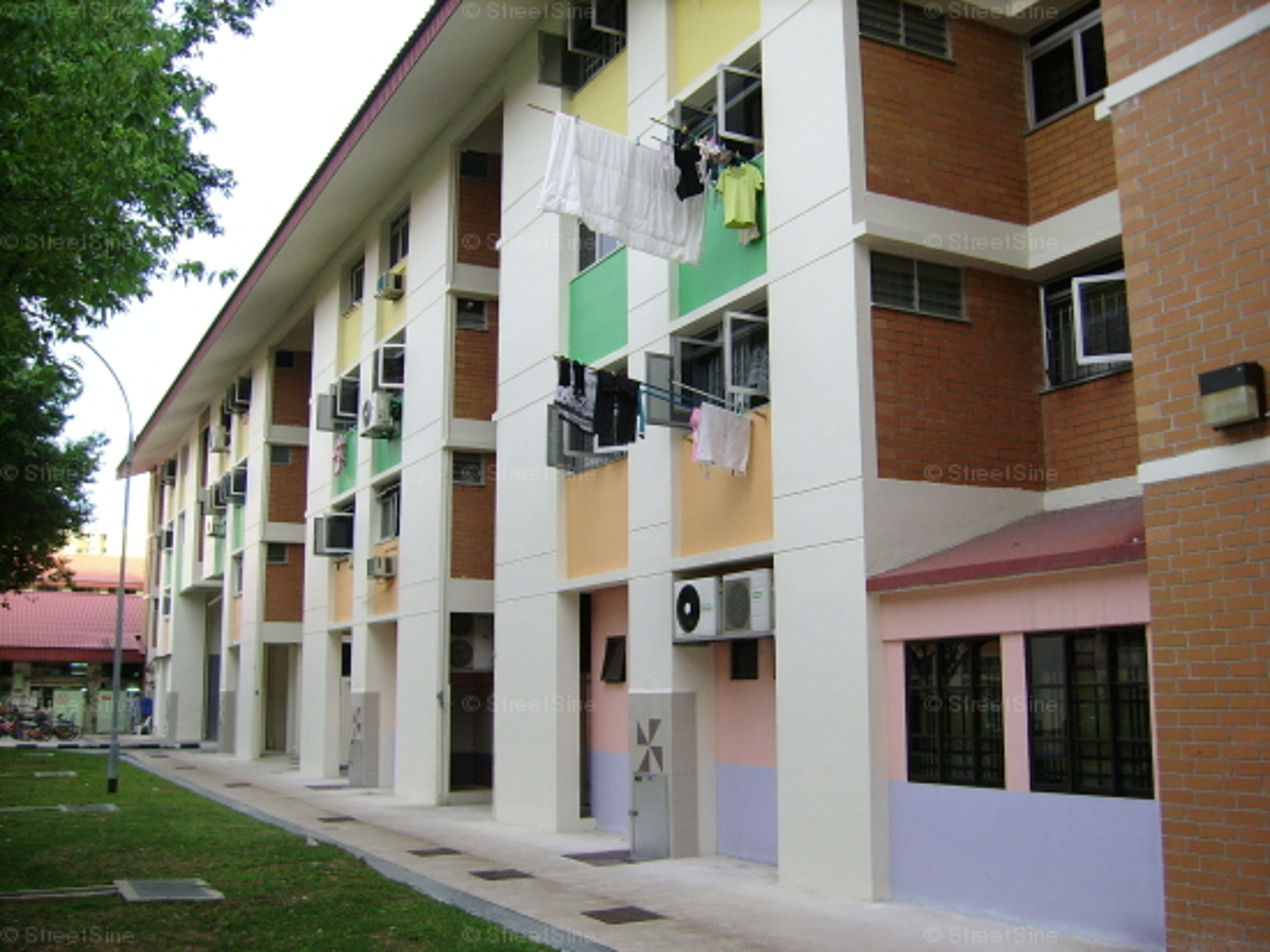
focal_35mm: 35
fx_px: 1284
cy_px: 476
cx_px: 635
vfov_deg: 40.7
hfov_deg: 52.6
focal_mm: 5.95
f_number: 2.8
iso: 100
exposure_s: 1/78
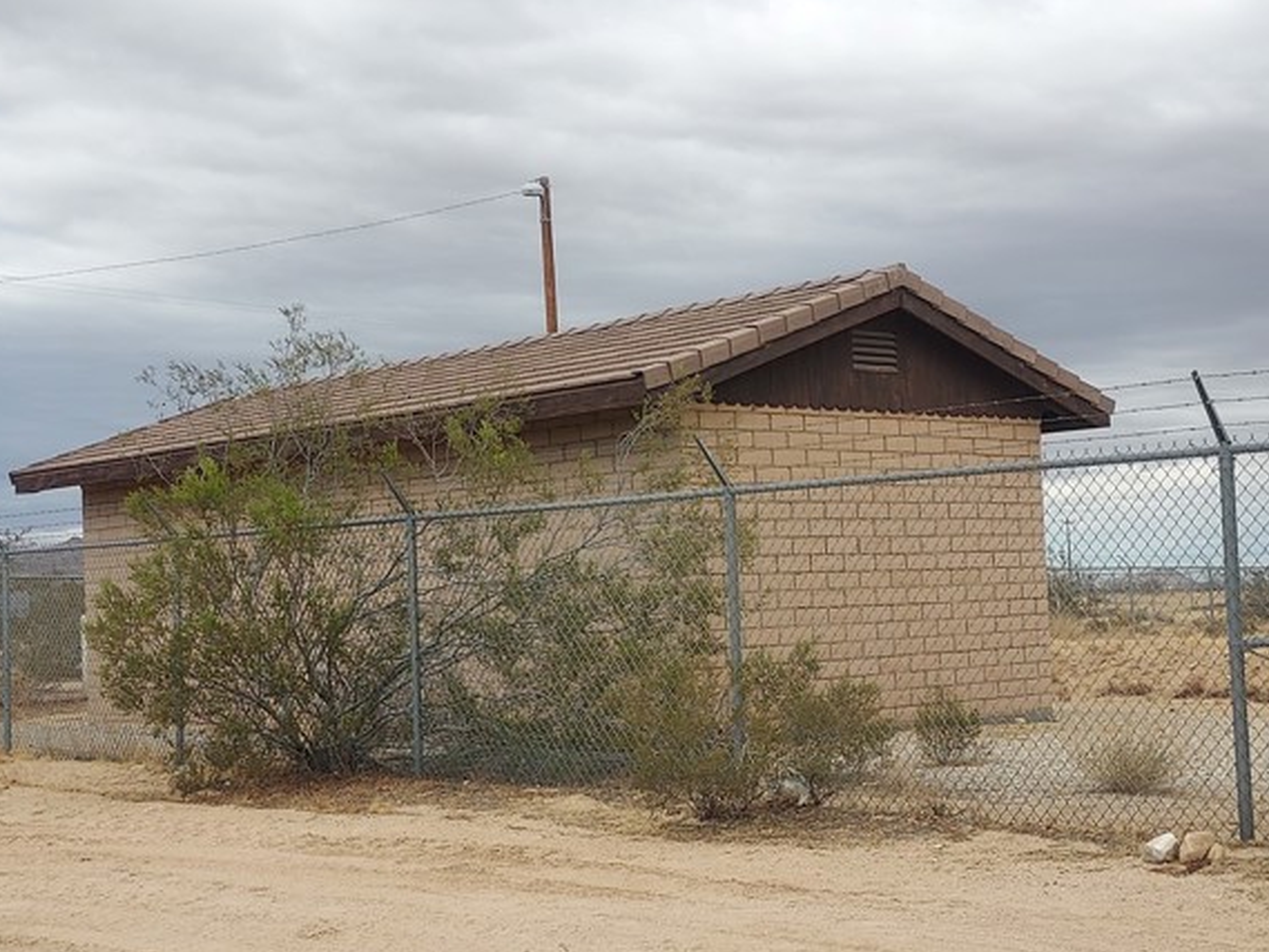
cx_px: 627
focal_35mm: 27
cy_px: 511
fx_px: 990
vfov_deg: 51.3
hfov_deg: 65.3
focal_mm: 4.6
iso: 40
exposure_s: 1/1100
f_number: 1.8
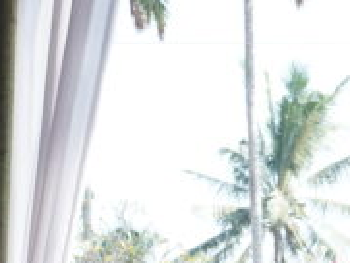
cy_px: 579
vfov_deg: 9.0
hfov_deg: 12.9
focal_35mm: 152
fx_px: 1538
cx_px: 72
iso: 200
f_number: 5.6
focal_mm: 28
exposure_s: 1/160
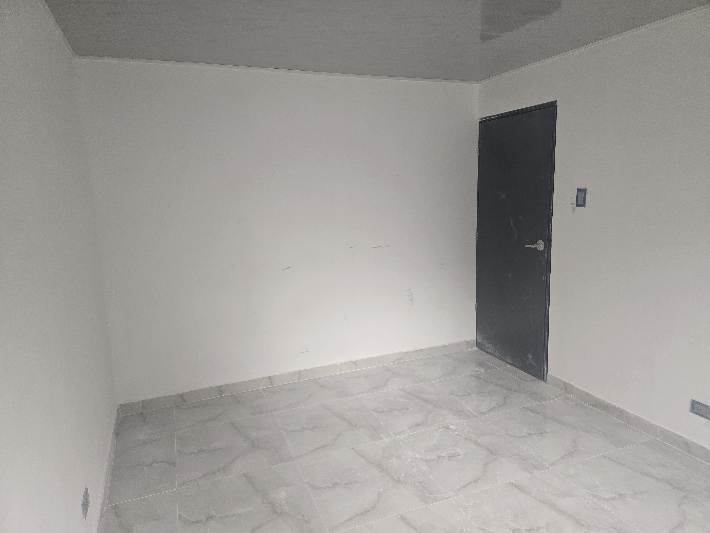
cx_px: 355
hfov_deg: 73.9
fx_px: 472
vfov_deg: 58.9
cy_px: 266
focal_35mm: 23
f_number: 1.7
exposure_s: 1/120
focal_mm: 6.3
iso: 320
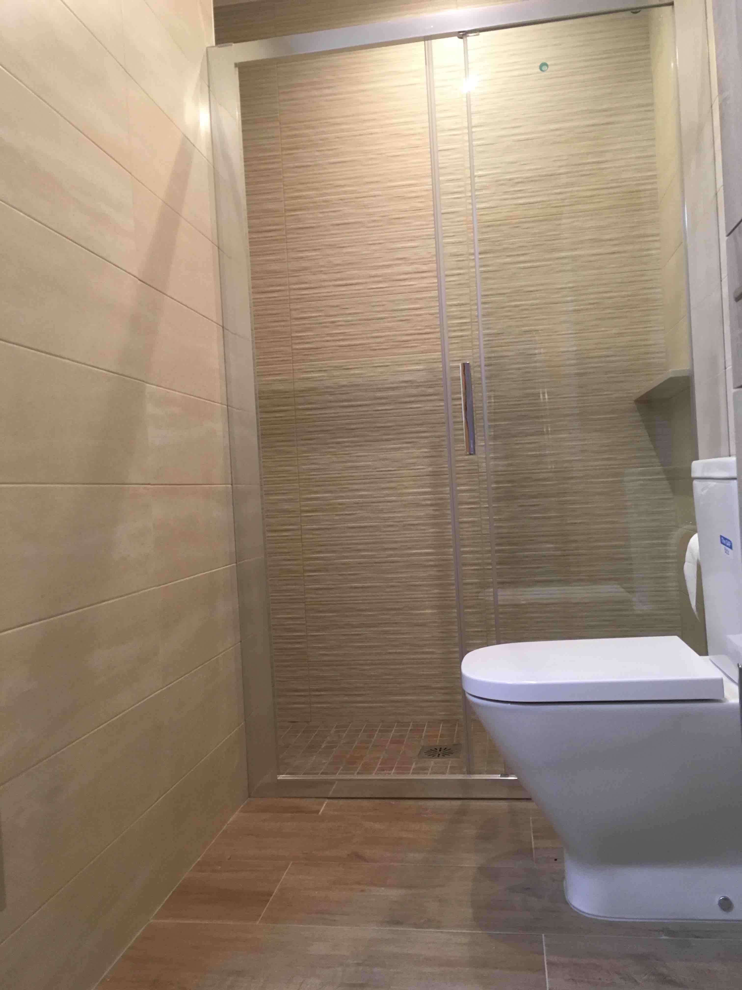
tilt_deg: -1.2
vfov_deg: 61.7
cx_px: 371
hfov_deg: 48.2
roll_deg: +2.6
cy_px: 495
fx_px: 829
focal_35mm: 29
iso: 160
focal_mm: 4.15
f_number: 2.2
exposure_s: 1/33
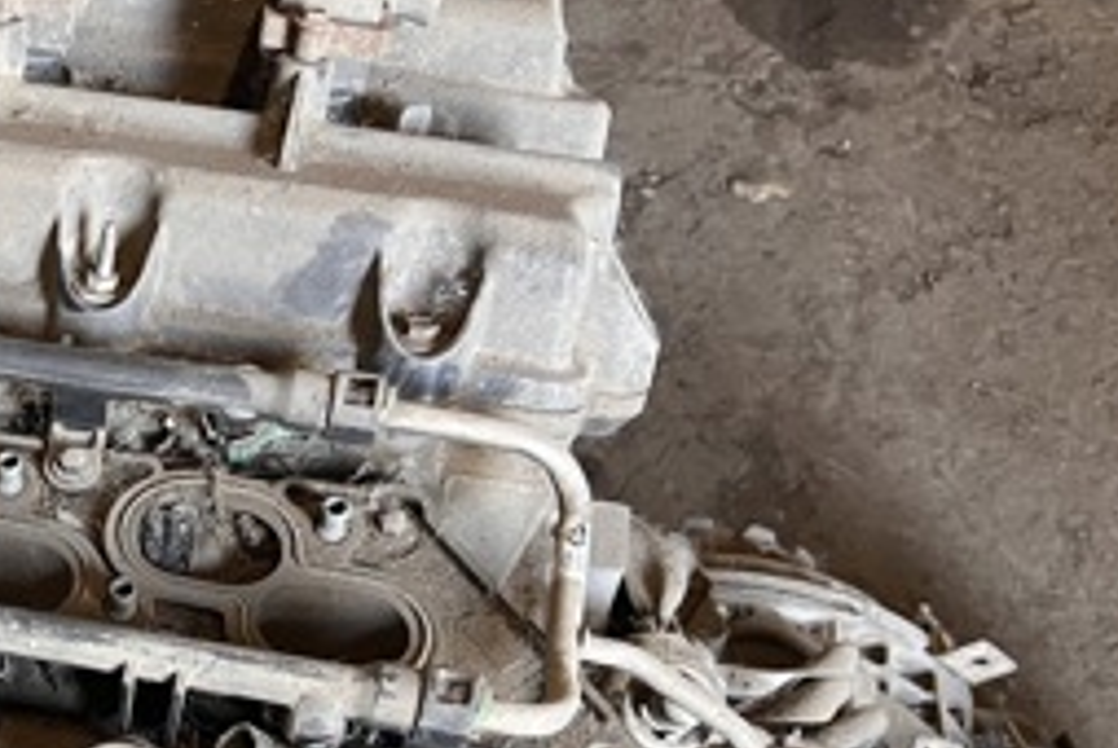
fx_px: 2114
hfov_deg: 27.3
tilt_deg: -55.1
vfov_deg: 19.7
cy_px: 689
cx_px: -84
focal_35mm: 68
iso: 320
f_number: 1.5
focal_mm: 5.7
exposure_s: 1/50
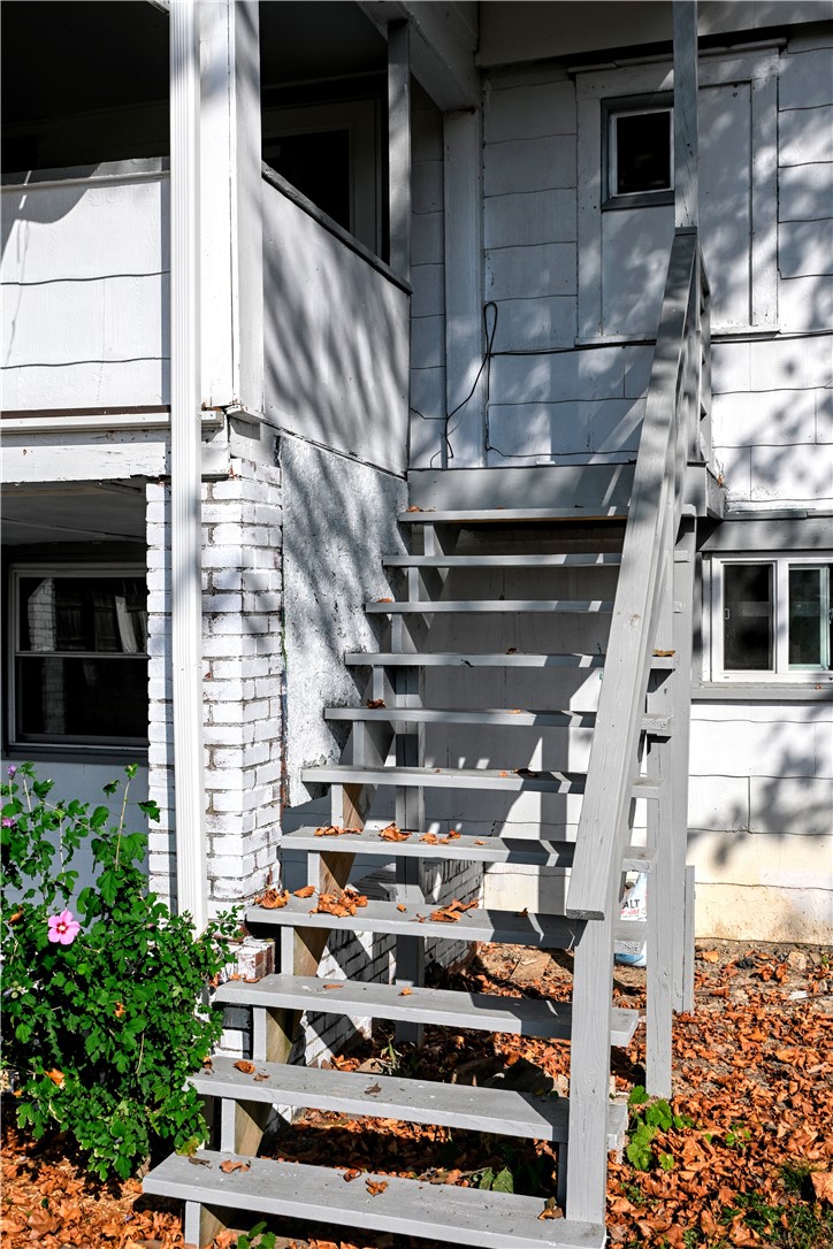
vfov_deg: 49.6
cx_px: 416
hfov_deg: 34.2
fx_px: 1354
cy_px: 624
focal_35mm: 39
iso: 100
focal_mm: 26
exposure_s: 1/500
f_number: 8
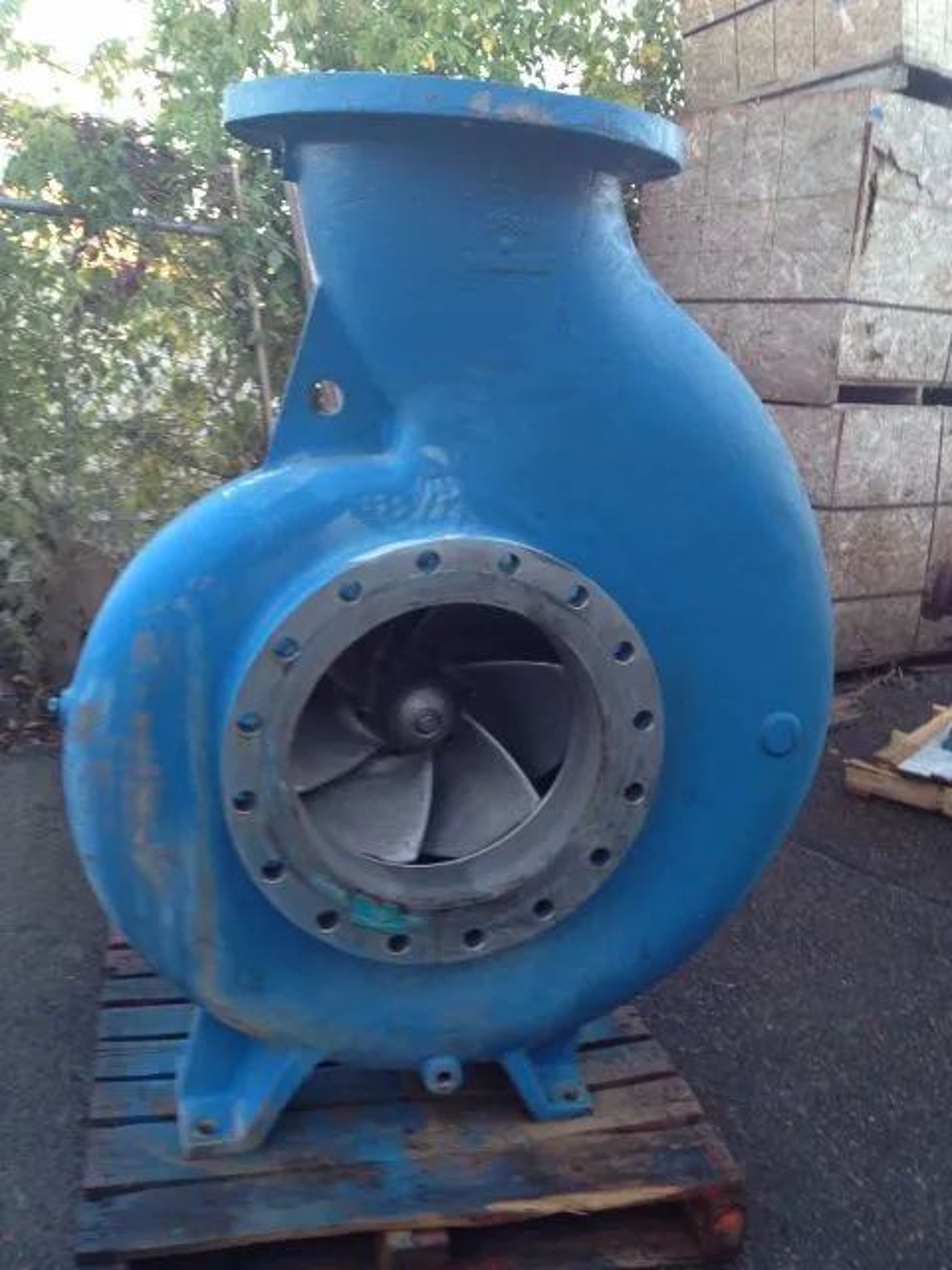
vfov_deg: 52.6
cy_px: 635
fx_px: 1283
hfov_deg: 40.7
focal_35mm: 35
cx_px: 476
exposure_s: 1/30
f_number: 2.4
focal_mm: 4.28
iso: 64
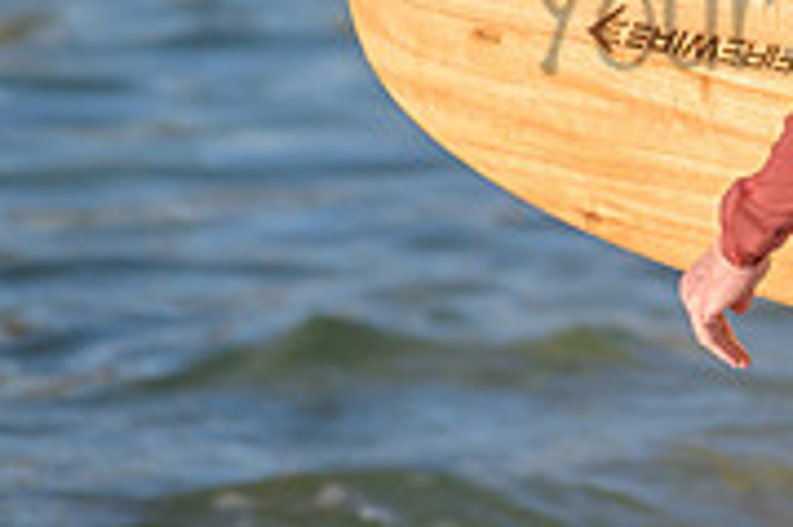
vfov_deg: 0.7
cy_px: -43
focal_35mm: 1989
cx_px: 894
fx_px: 43772
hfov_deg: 1.0
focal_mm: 500
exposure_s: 1/1250
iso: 180
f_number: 5.6
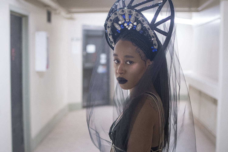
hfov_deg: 37.9
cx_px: 114
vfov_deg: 25.8
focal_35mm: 52
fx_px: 332
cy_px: 76
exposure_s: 1/400
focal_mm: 35
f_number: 1.8
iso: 3200
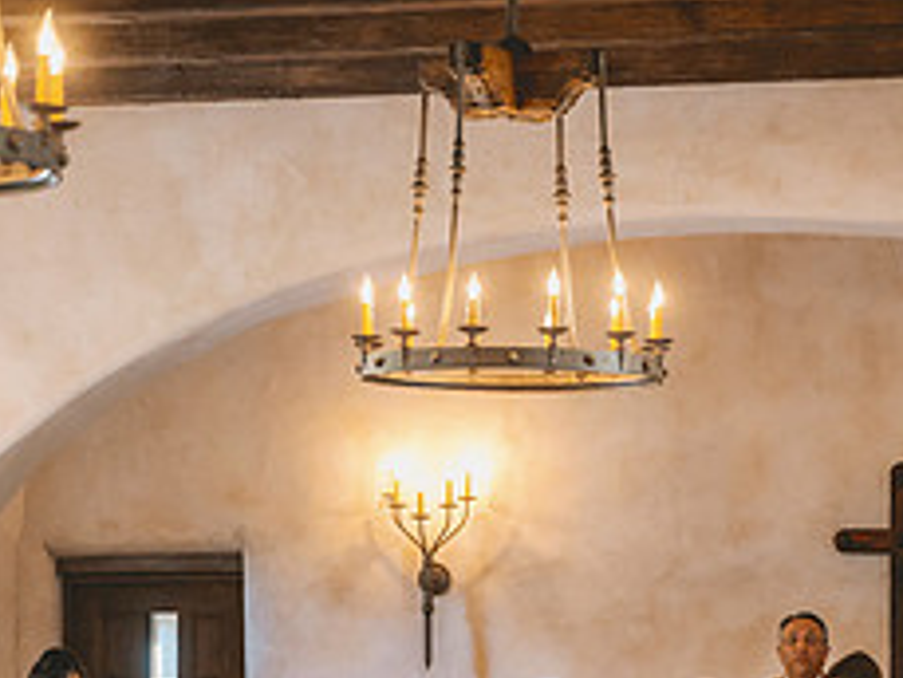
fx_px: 3811
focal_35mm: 146
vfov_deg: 10.1
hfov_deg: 13.4
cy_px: 749
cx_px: 757
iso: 1250
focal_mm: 60
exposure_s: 1/200
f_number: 2.8
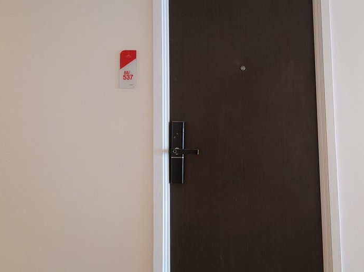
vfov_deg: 65.9
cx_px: 235
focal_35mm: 20
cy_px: 134
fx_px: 210
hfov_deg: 79.7
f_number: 2.2
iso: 640
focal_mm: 1.74
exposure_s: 1/33
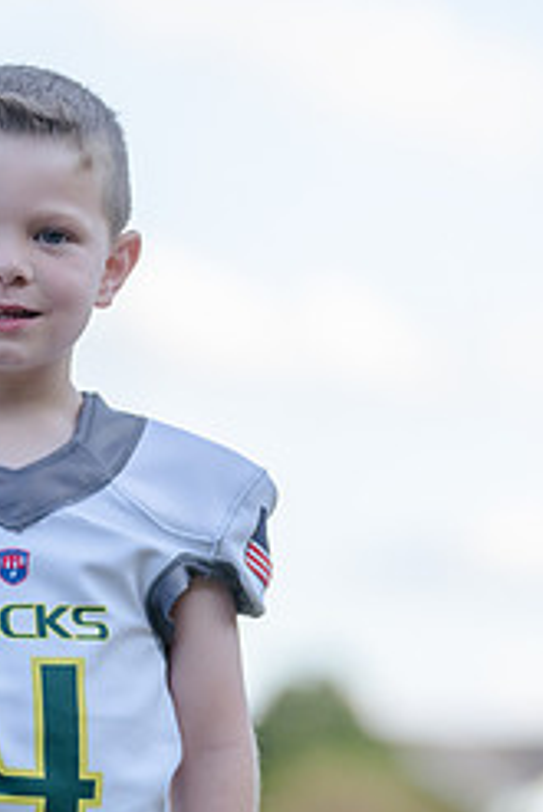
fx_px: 7049
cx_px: 33
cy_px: 528
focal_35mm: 312
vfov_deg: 6.6
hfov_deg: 4.4
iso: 125
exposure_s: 1/320
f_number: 2.8
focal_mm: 133
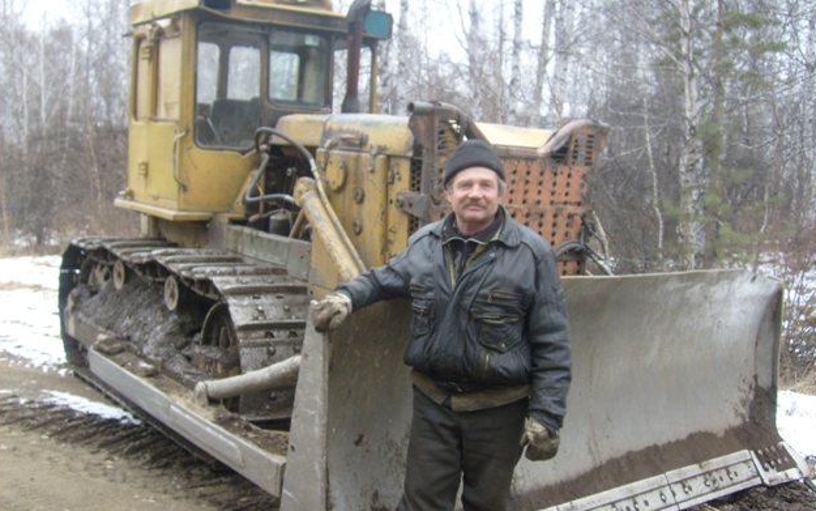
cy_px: 272
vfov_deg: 33.6
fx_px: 845
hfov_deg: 51.5
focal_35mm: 38
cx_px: 414
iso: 80
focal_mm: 5.8
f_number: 2.8
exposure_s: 1/90
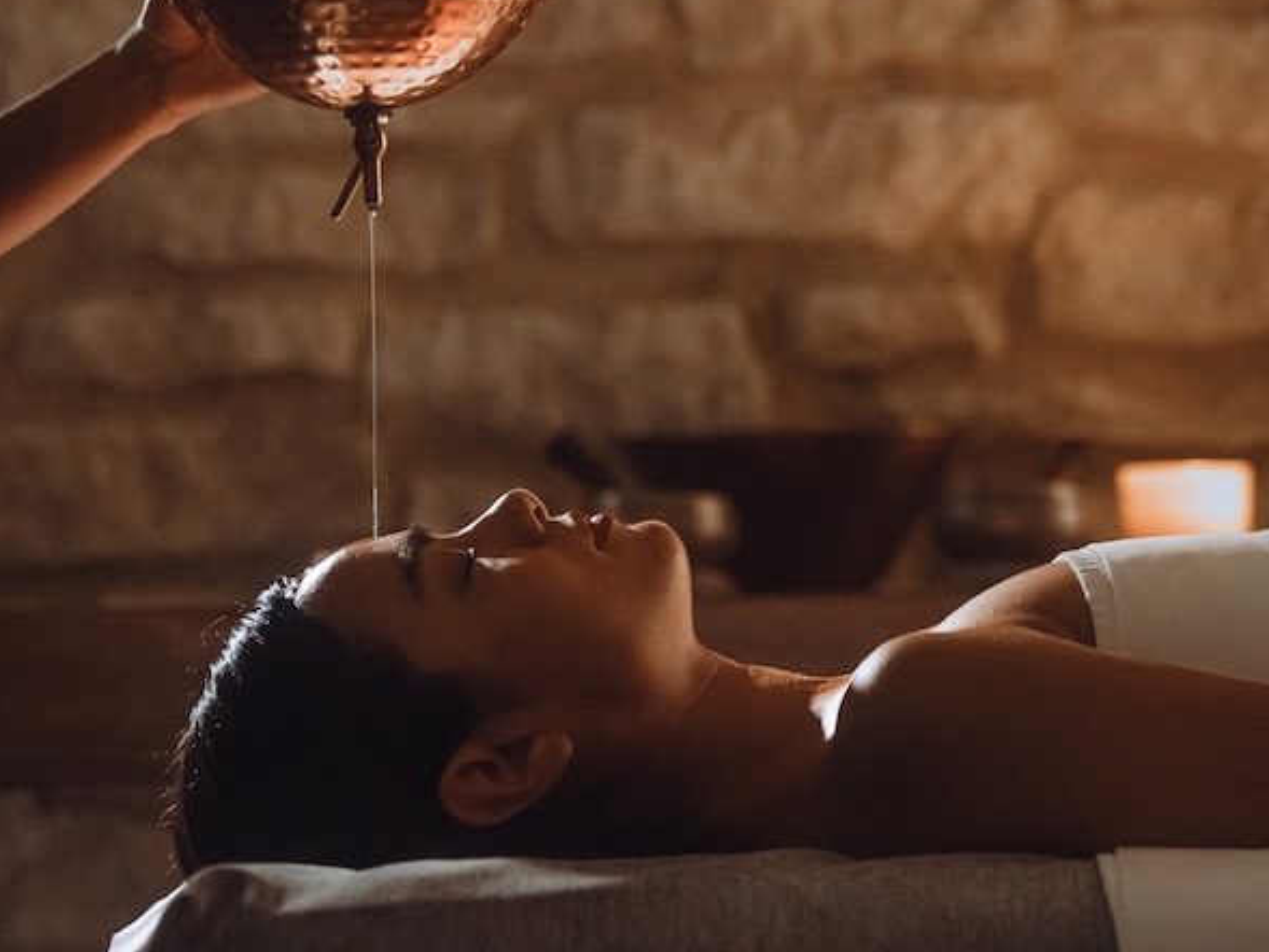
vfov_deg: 7.8
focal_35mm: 190
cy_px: 270
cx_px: 1062
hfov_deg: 10.4
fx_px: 6967
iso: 1600
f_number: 2.7
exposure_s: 1/60
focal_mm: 91
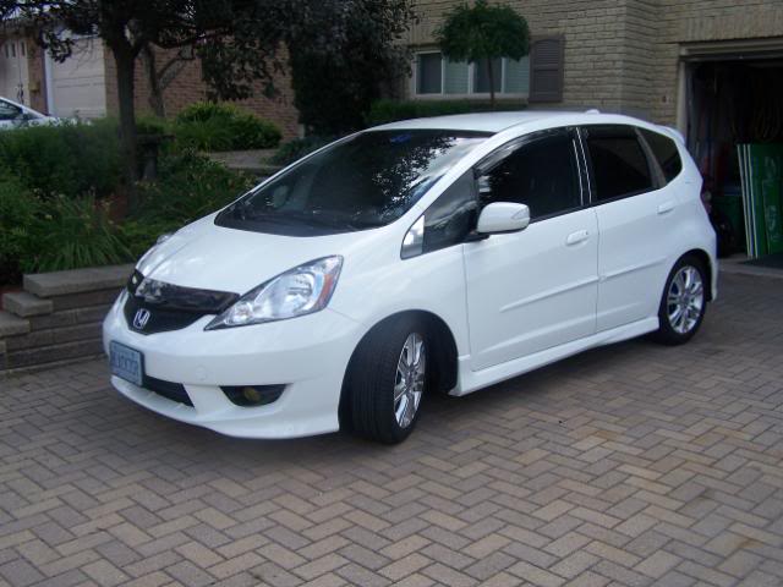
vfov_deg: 37.7
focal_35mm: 38
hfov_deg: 49.0
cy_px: 294
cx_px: 392
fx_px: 860
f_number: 2.8
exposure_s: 1/640
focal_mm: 6.3
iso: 80
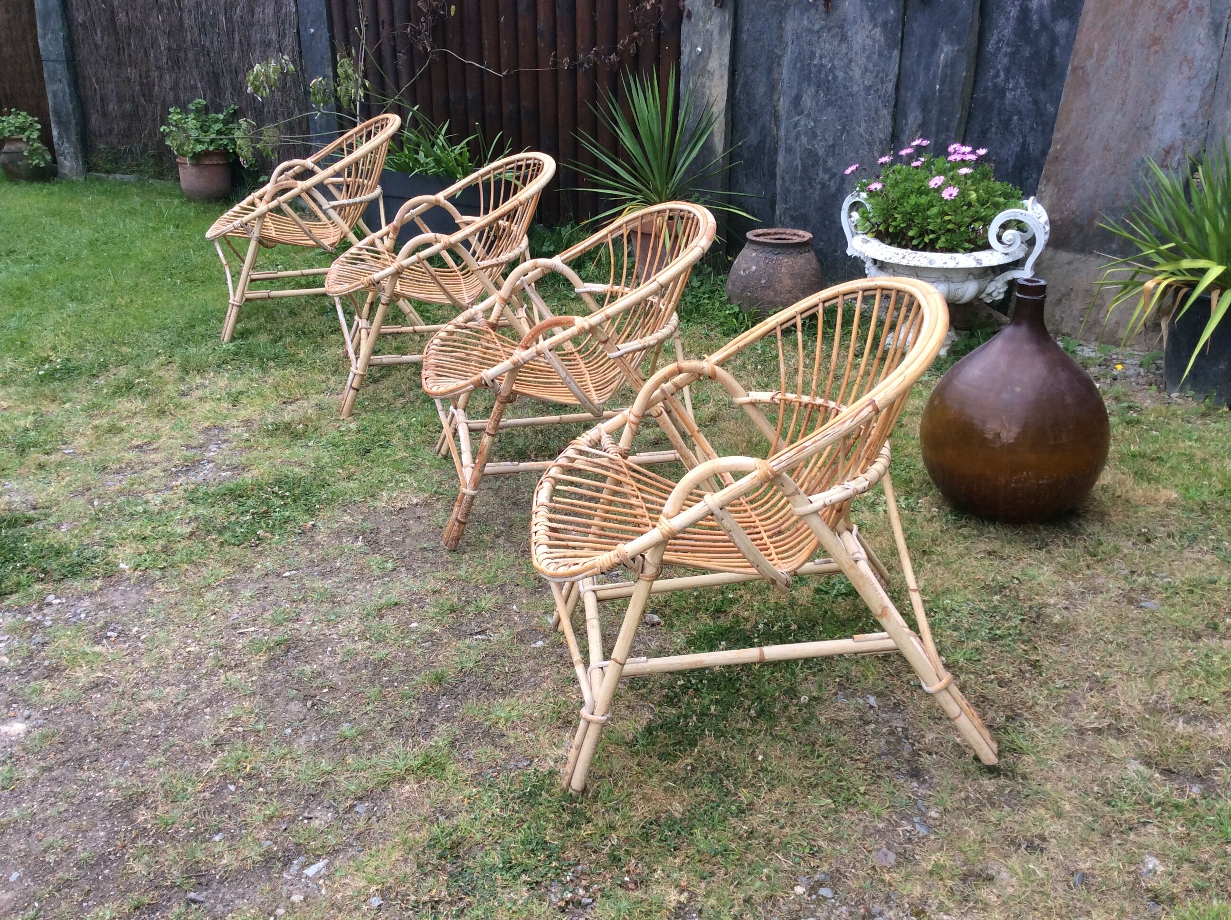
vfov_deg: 44.1
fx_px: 1136
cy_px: 460
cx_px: 616
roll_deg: +2.6
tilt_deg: -26.5
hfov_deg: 56.9
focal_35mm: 32
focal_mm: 3.3
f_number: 2.4
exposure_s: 1/223
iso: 32
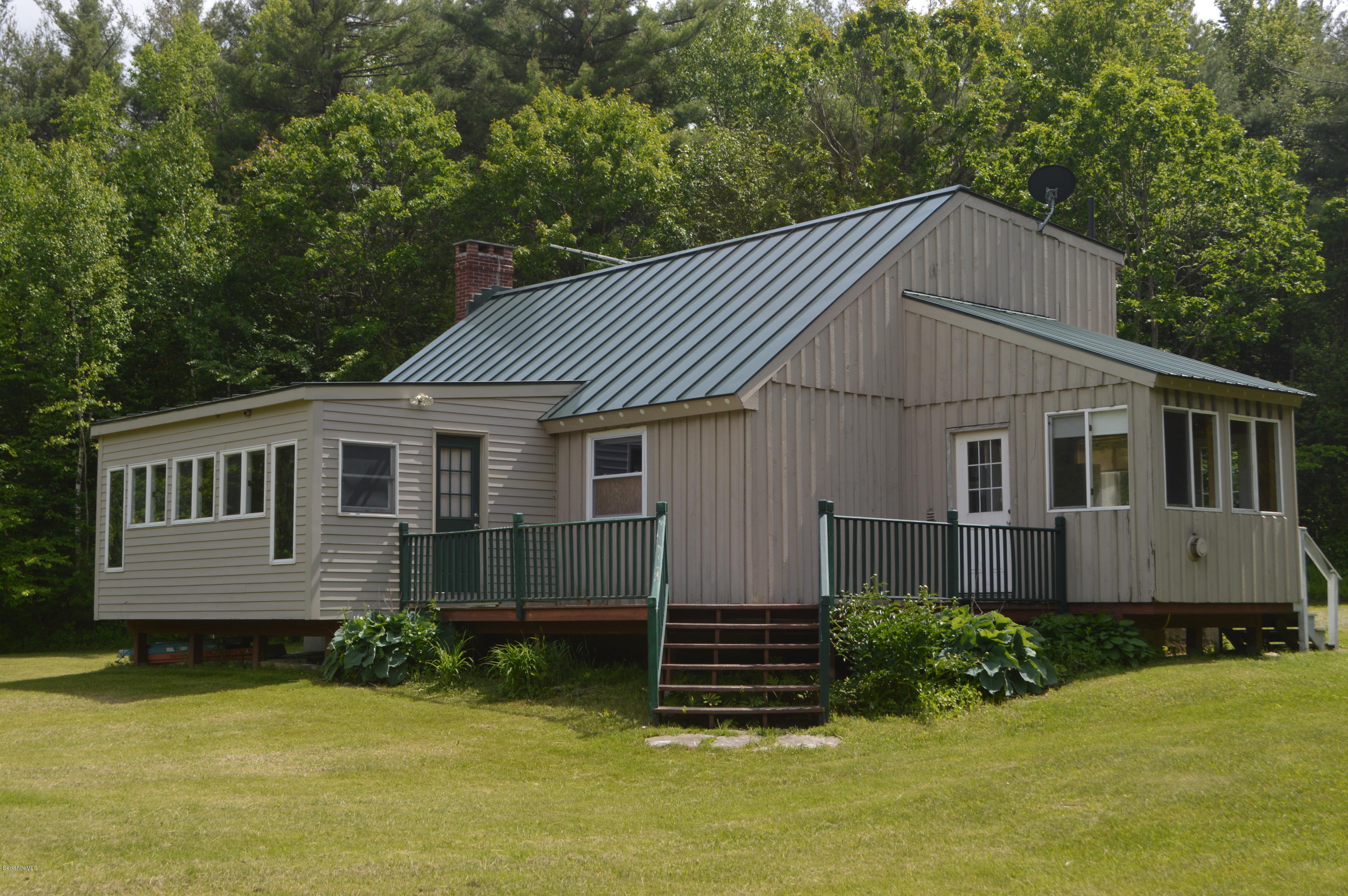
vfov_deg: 28.0
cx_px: 674
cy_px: 448
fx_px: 1796
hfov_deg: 41.1
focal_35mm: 48
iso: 100
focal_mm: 32
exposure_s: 1/200
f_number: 7.1
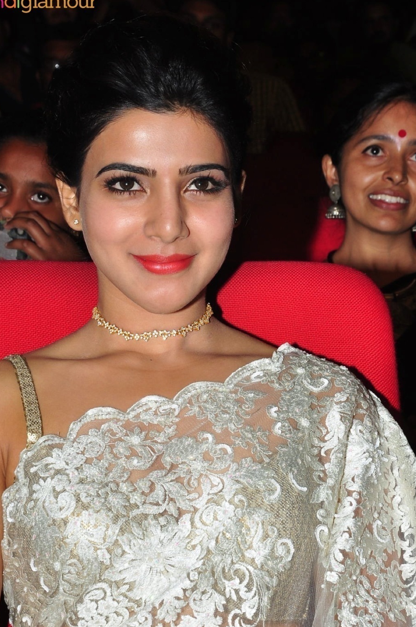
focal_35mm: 102
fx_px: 1773
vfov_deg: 20.0
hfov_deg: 13.4
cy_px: 355
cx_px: 200
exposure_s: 1/125
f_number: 11
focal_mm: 58
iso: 400
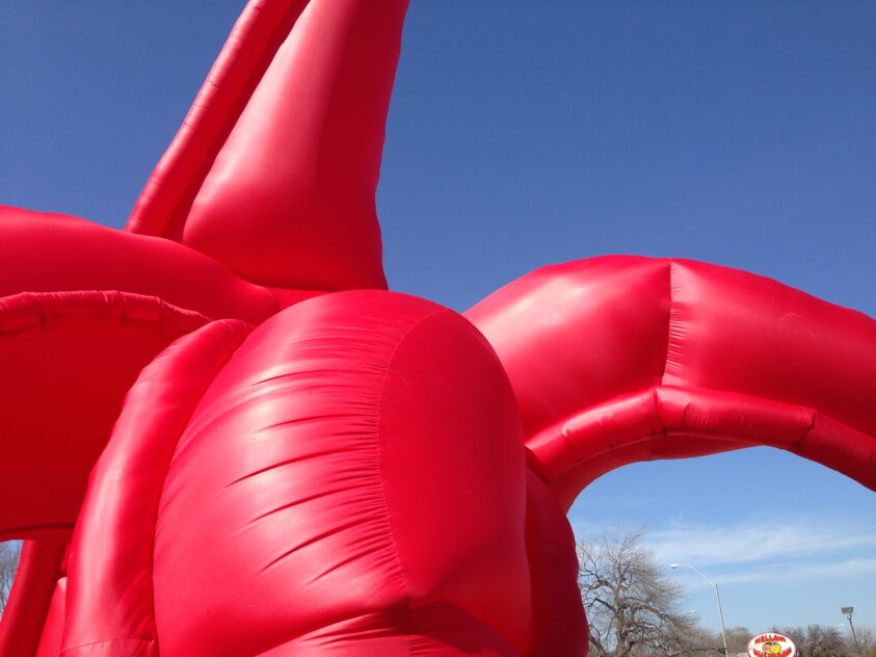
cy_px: 328
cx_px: 438
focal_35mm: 33
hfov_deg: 55.4
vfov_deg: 42.9
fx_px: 835
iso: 50
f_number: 2.4
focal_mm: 4.12
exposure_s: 1/1323
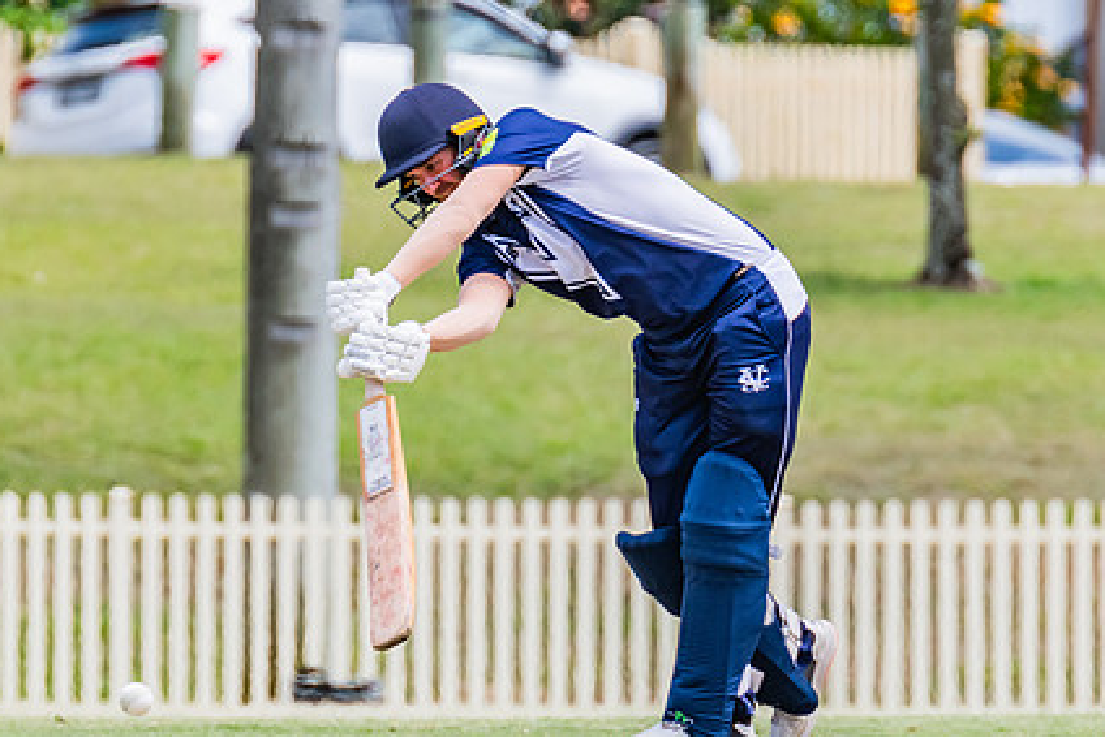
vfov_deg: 1.2
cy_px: 401
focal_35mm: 1142
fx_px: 35063
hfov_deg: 1.8
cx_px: 583
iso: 800
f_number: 9
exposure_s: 1/2000
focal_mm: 600
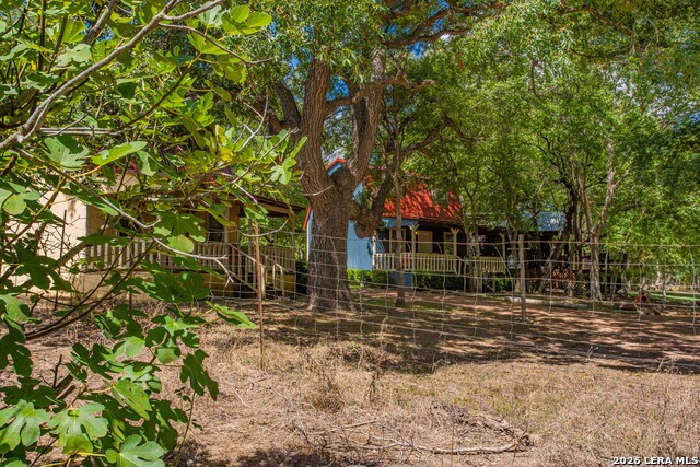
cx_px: 350
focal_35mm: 31
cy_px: 234
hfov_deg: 60.3
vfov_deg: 42.3
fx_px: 603
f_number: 13
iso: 500
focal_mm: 31
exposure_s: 1/250
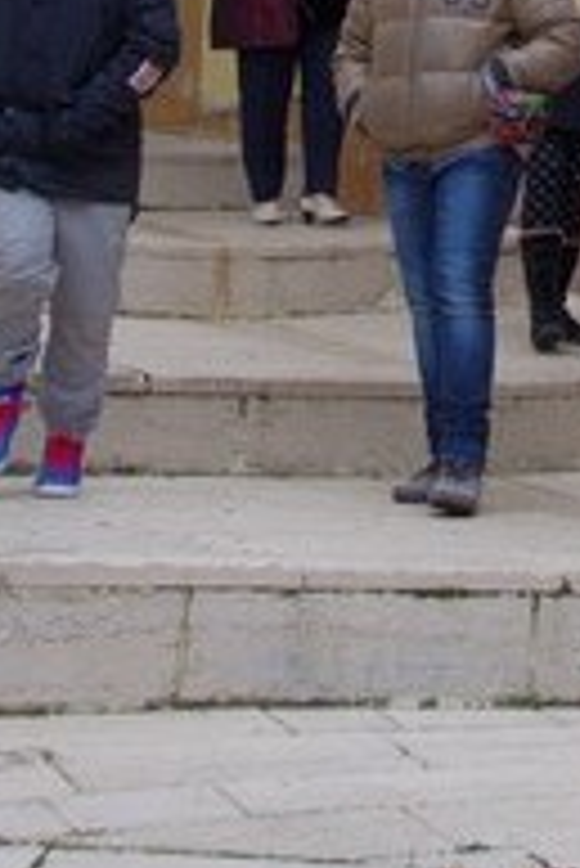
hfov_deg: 13.3
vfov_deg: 18.8
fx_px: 2436
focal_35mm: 101
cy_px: -243
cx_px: 672
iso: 1000
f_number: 8
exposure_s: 1/250
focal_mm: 26
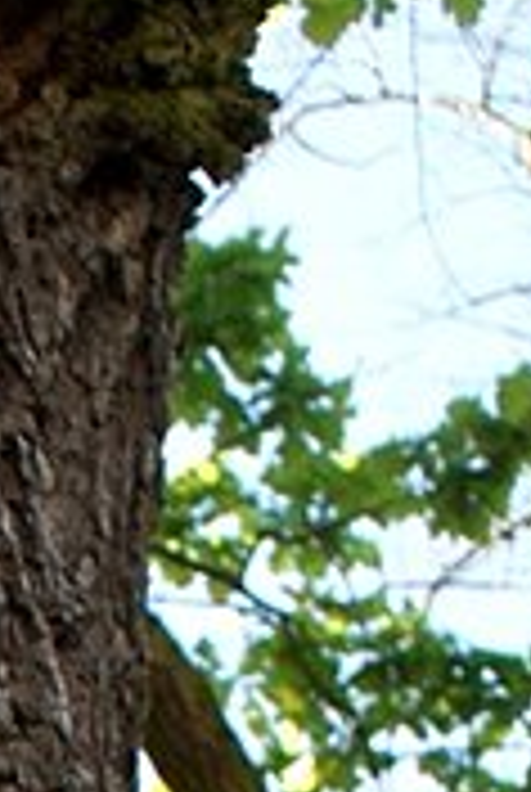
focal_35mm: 169
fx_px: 3724
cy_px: 1980
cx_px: -459
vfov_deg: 10.3
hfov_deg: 7.9
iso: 100
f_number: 6.3
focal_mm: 22
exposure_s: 1/50
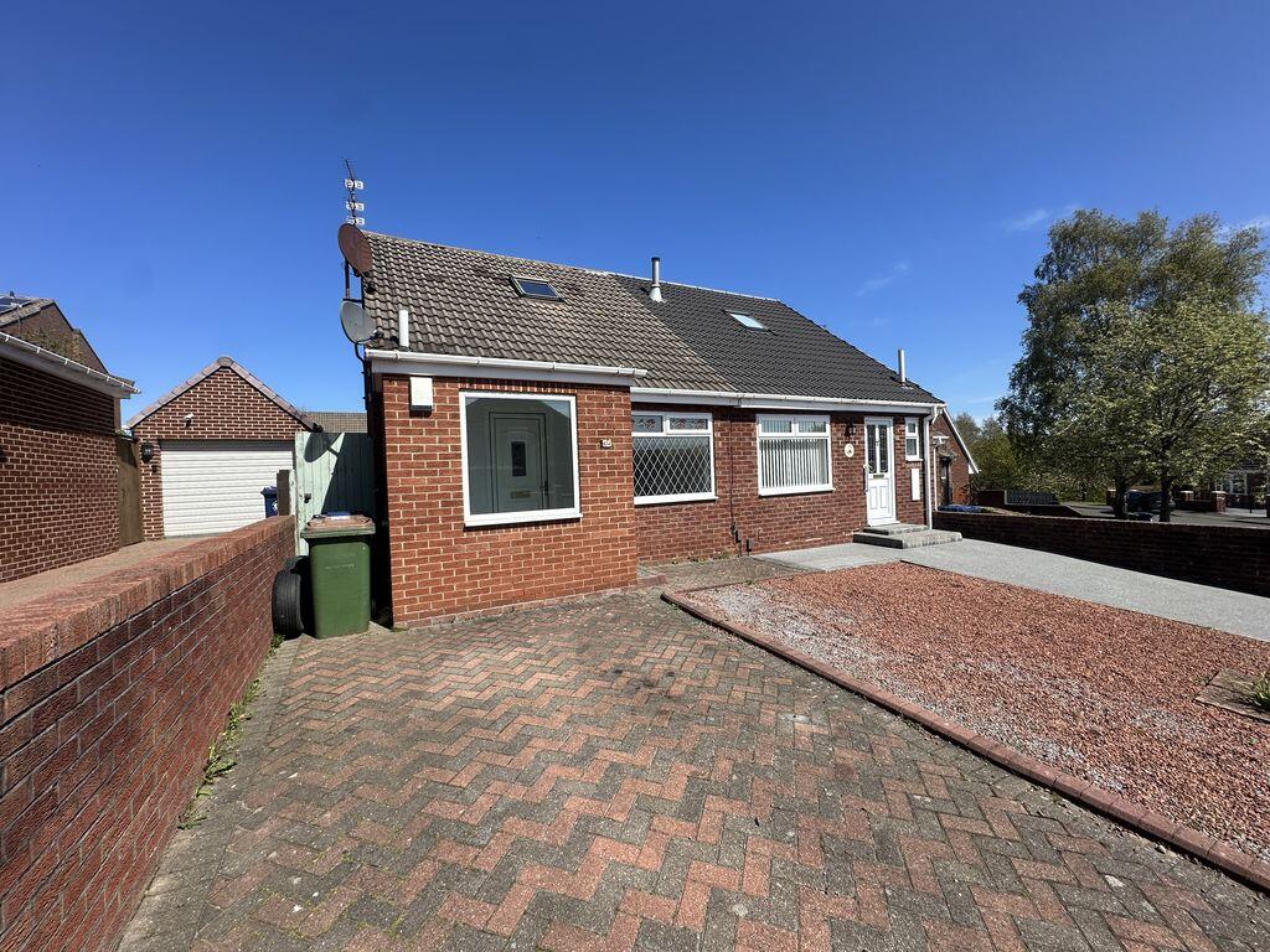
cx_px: 635
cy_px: 476
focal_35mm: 14
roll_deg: +2.1
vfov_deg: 85.7
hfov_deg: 102.1
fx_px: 514
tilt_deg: -0.6
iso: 50
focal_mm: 2.22
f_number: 2.2
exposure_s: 1/2132
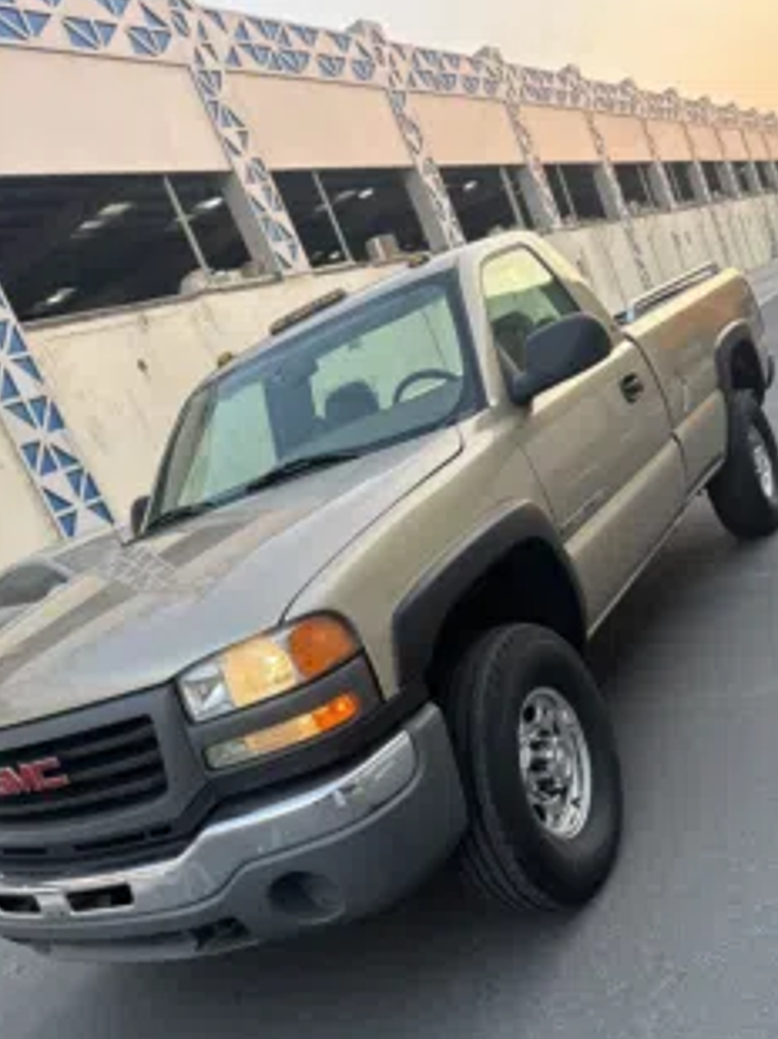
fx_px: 930
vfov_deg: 57.7
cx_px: 412
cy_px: 644
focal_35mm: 31
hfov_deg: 45.4
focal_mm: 6.76
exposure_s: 1/188
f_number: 1.78
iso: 64
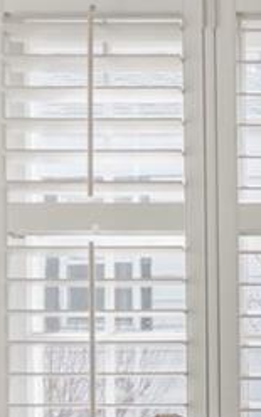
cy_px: 314
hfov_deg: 13.2
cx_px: 424
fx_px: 1047
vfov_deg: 22.3
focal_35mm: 92
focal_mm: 14
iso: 400
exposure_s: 1/60
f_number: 8
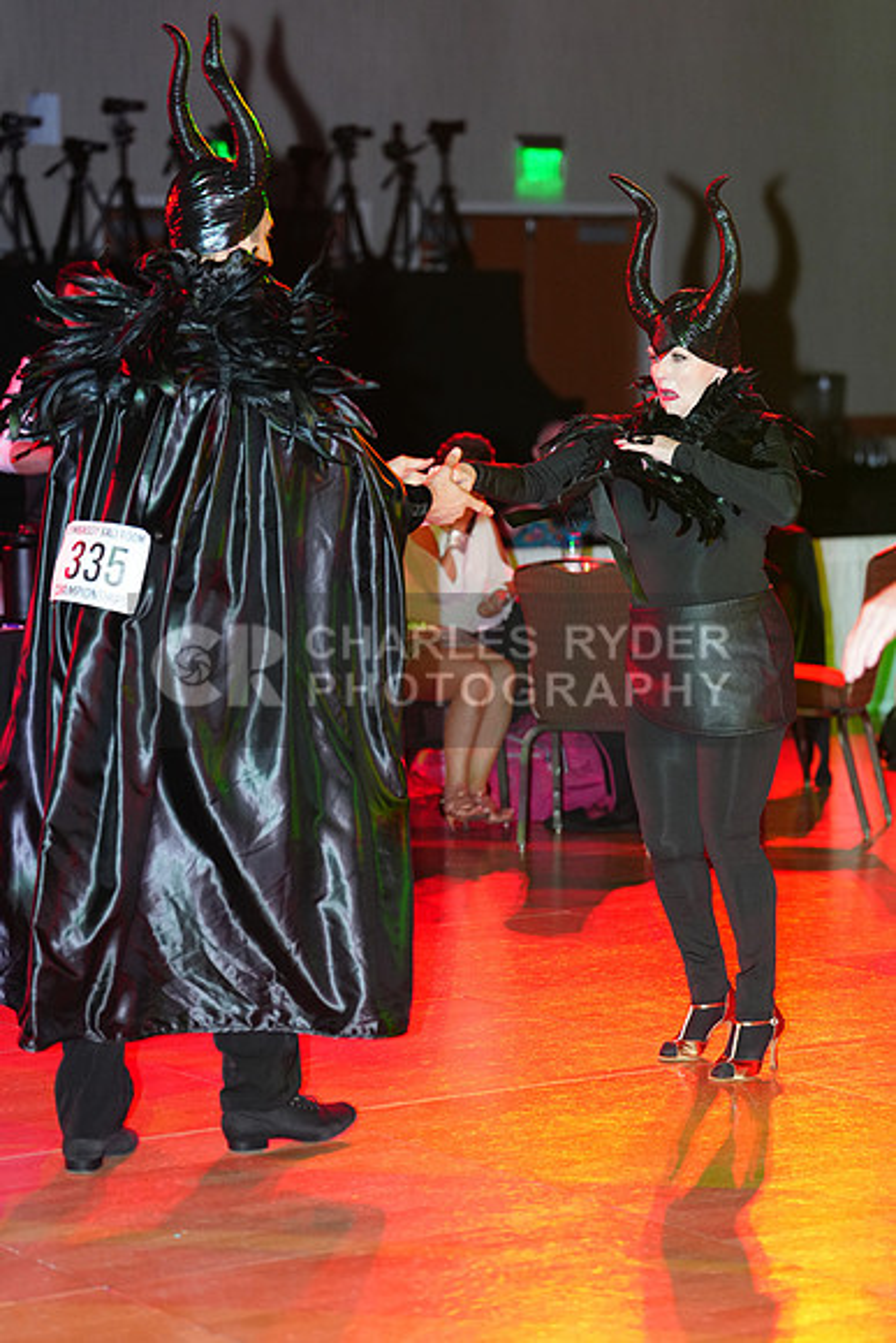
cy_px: 672
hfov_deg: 13.4
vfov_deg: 20.0
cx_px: 448
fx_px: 3805
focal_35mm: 102
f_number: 3.2
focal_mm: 102
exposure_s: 1/200
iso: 2000
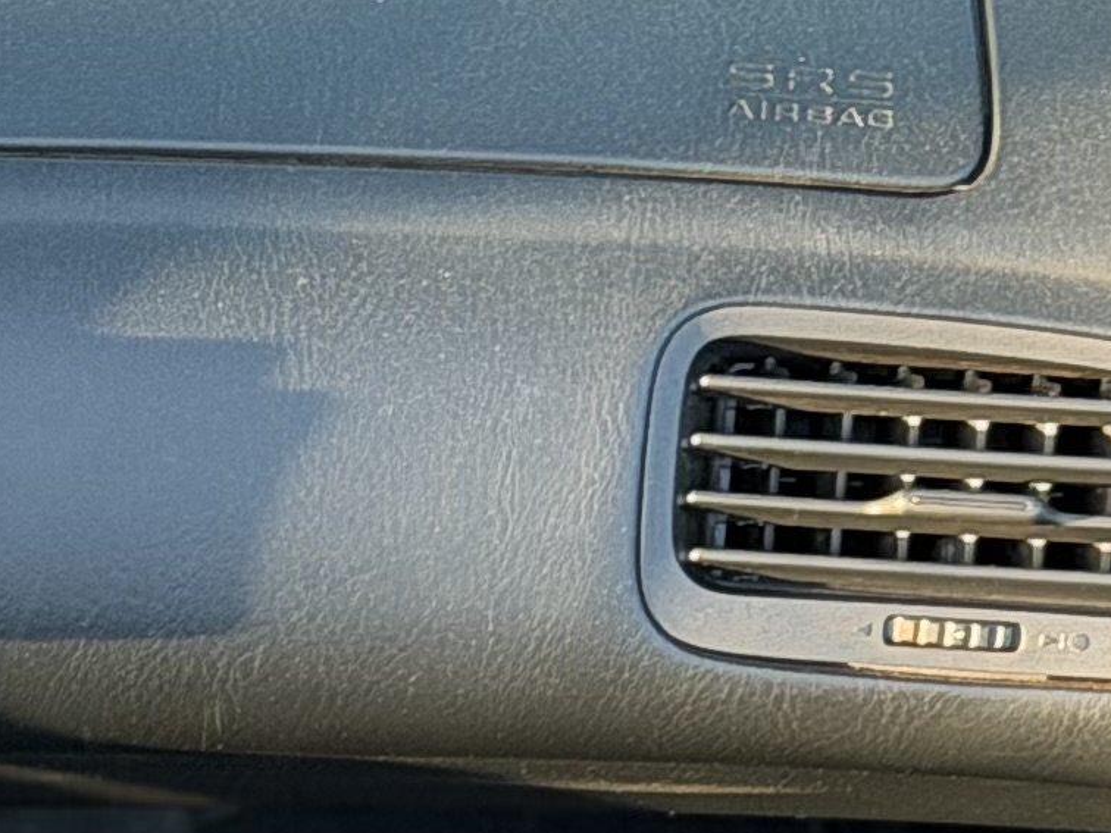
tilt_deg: -37.4
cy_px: 1043
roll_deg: +3.9
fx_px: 8216
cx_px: -1299
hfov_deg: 7.4
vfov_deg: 5.8
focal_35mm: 256
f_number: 1.78
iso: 100
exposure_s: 1/83
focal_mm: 6.76
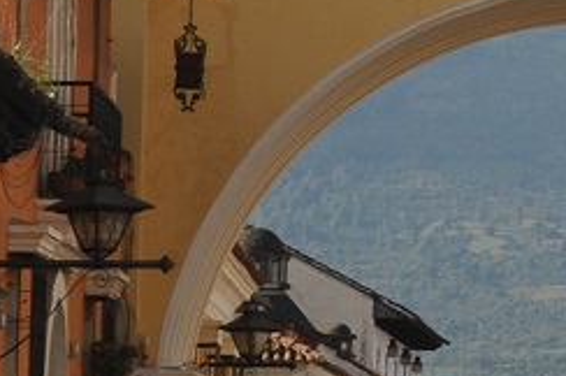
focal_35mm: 380
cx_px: 1245
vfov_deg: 3.6
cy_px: -157
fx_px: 5966
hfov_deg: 5.3
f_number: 10
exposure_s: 1/125
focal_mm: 48
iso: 200
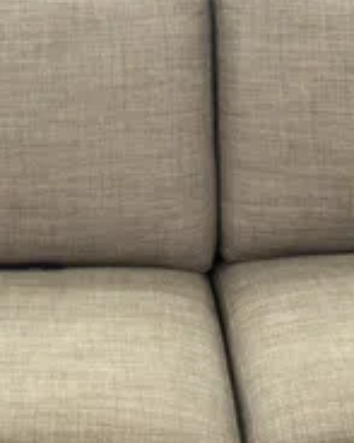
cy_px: 419
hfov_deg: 12.9
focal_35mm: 119
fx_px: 1560
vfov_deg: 15.9
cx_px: 202
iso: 250
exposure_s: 1/50
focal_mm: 6.76
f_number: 1.78
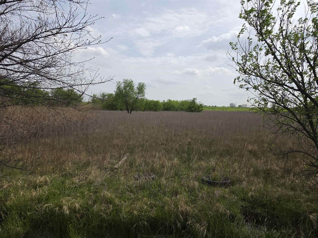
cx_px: 159
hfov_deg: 73.9
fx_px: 211
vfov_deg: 58.9
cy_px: 119
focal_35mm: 23
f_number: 1.4
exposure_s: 1/1232
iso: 10
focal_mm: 6.5
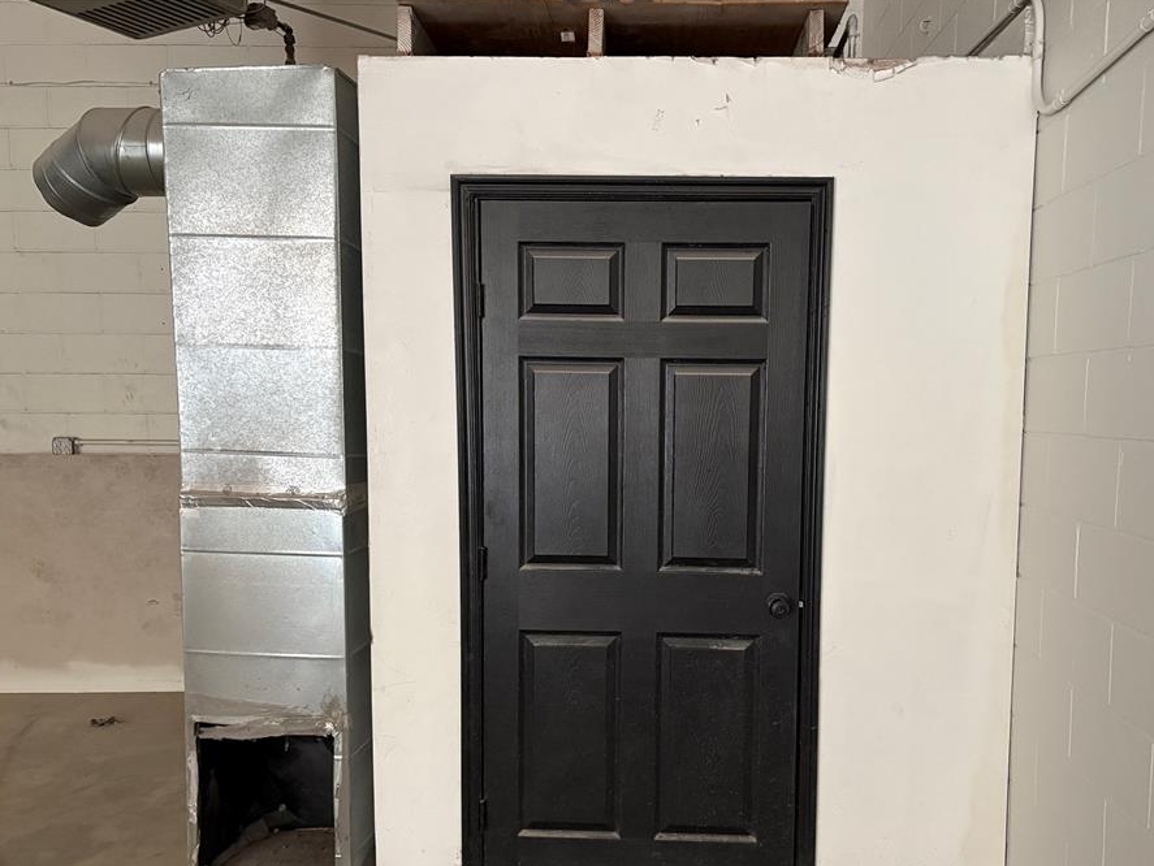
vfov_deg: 46.7
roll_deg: +1.1
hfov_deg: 59.7
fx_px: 1001
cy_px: 494
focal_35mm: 30
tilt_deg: -6.0
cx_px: 656
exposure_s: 1/60
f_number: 1.6
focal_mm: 5.96
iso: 400
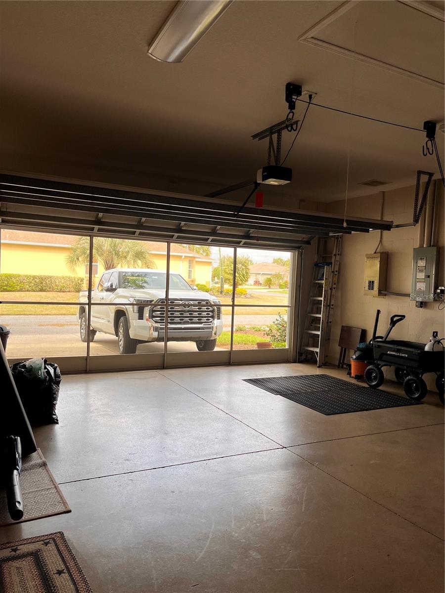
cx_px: 222
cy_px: 296
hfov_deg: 53.1
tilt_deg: -1.7
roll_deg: -1.6
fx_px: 446
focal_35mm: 26
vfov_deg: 67.3
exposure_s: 1/185
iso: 40
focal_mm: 5.1
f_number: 1.6
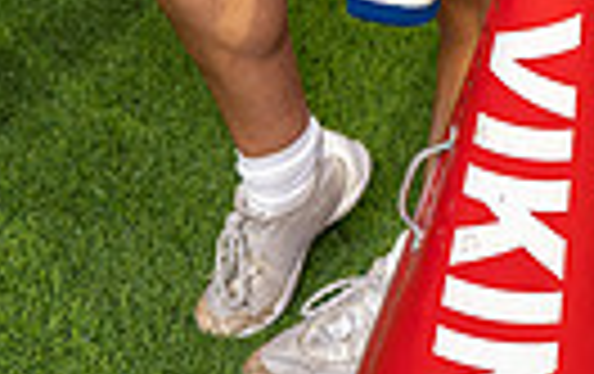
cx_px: 594
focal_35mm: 118
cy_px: -554
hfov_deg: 17.2
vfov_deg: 9.7
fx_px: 1913
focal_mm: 34
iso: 640
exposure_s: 1/250
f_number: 4.5
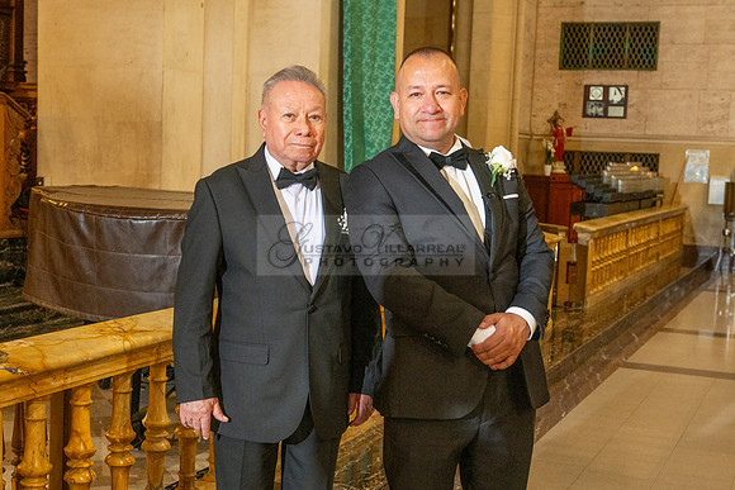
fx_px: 1137
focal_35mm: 56
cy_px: 286
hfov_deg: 35.8
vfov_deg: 24.3
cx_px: 334
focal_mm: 42
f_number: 4.5
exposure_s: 1/160
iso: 1000
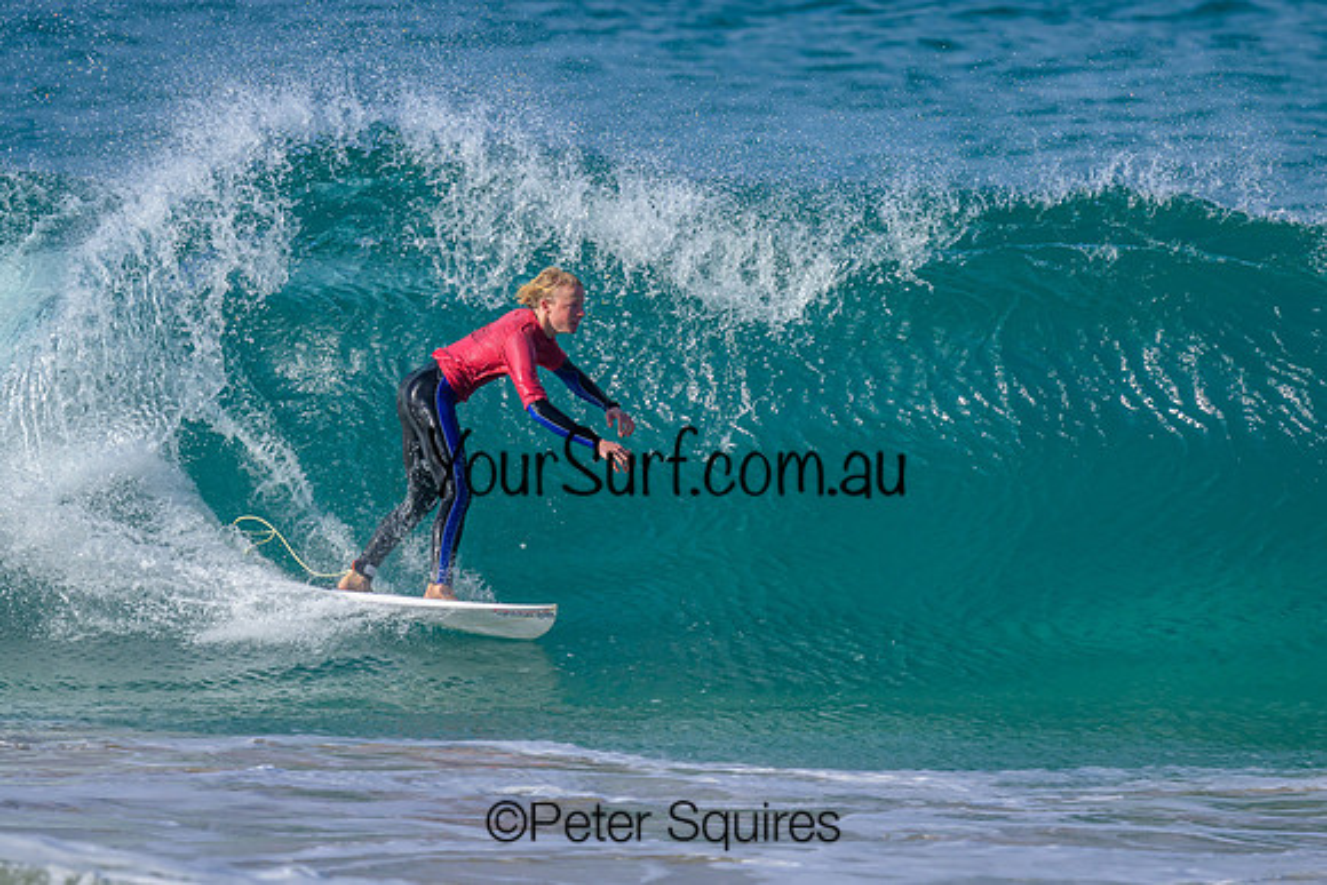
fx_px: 40496
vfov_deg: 1.3
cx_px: 784
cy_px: 357
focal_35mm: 1098
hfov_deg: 1.9
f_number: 6.3
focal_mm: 800
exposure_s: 1/2000
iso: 450
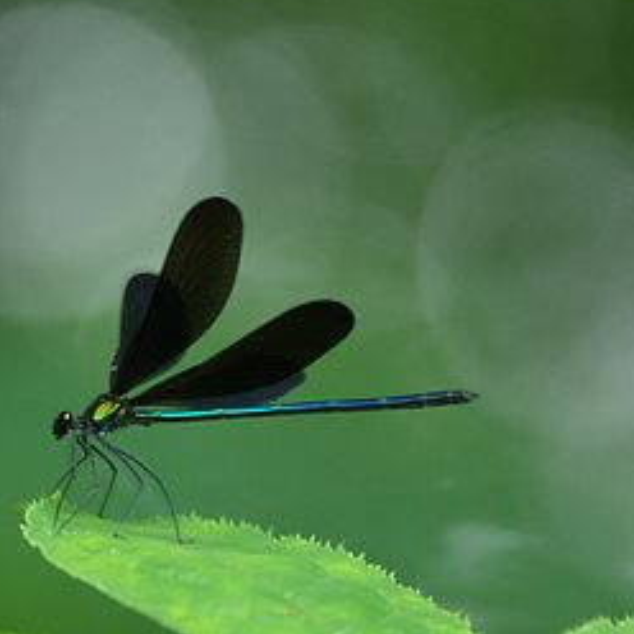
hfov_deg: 3.7
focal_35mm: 473
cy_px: 357
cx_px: 79
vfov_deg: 3.7
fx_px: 9801
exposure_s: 1/125
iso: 400
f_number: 3.5
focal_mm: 180
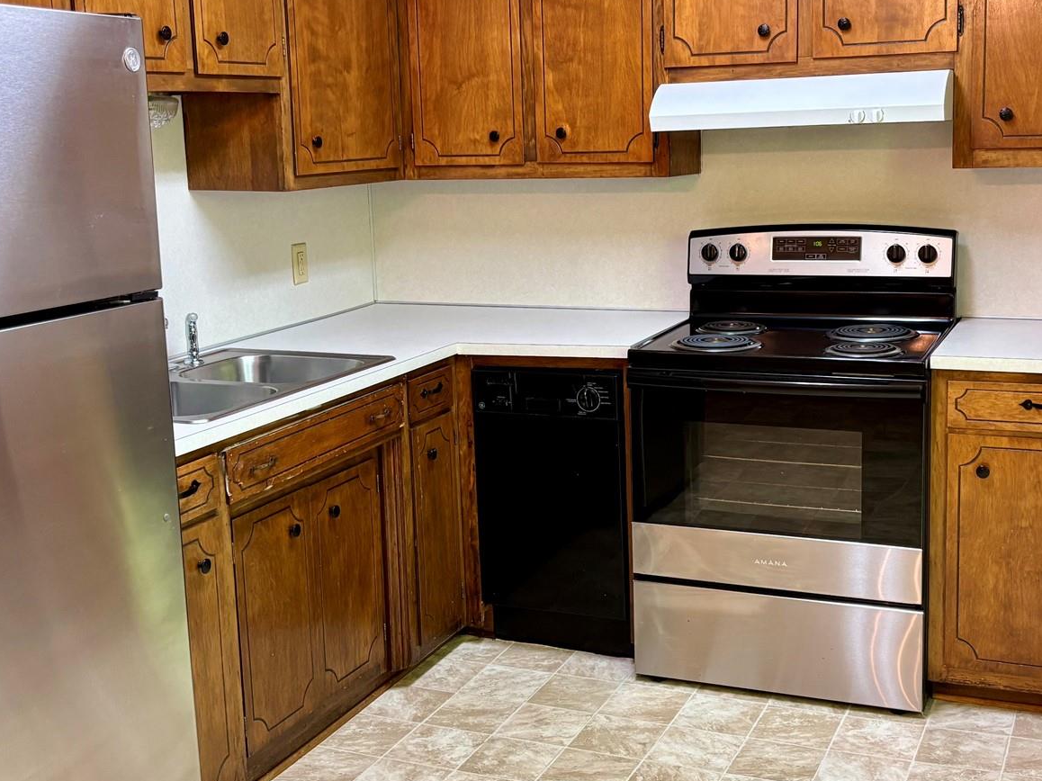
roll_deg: +1.5
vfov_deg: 31.5
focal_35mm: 46
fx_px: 1384
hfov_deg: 41.2
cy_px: 363
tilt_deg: -10.1
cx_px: 571
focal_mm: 5.96
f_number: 1.6
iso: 200
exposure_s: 1/60
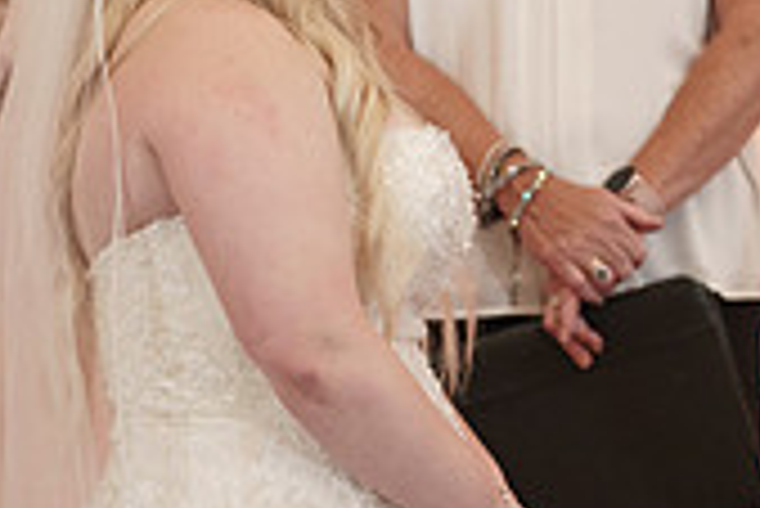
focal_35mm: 417
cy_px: -52
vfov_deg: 3.3
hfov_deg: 4.9
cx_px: 1044
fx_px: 8811
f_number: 4
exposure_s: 1/100
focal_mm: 120
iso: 2000
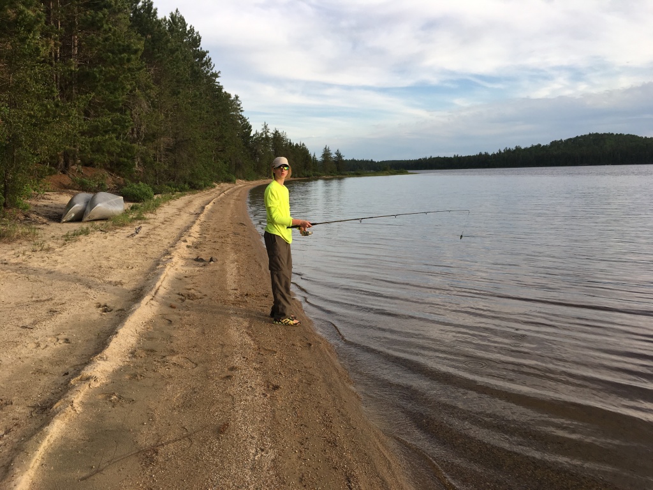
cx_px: 326
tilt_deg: -6.9
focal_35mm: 29
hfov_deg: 61.7
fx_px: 547
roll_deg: +2.0
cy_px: 245
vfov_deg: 48.2
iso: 25
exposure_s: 1/513
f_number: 2.2
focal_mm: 4.15
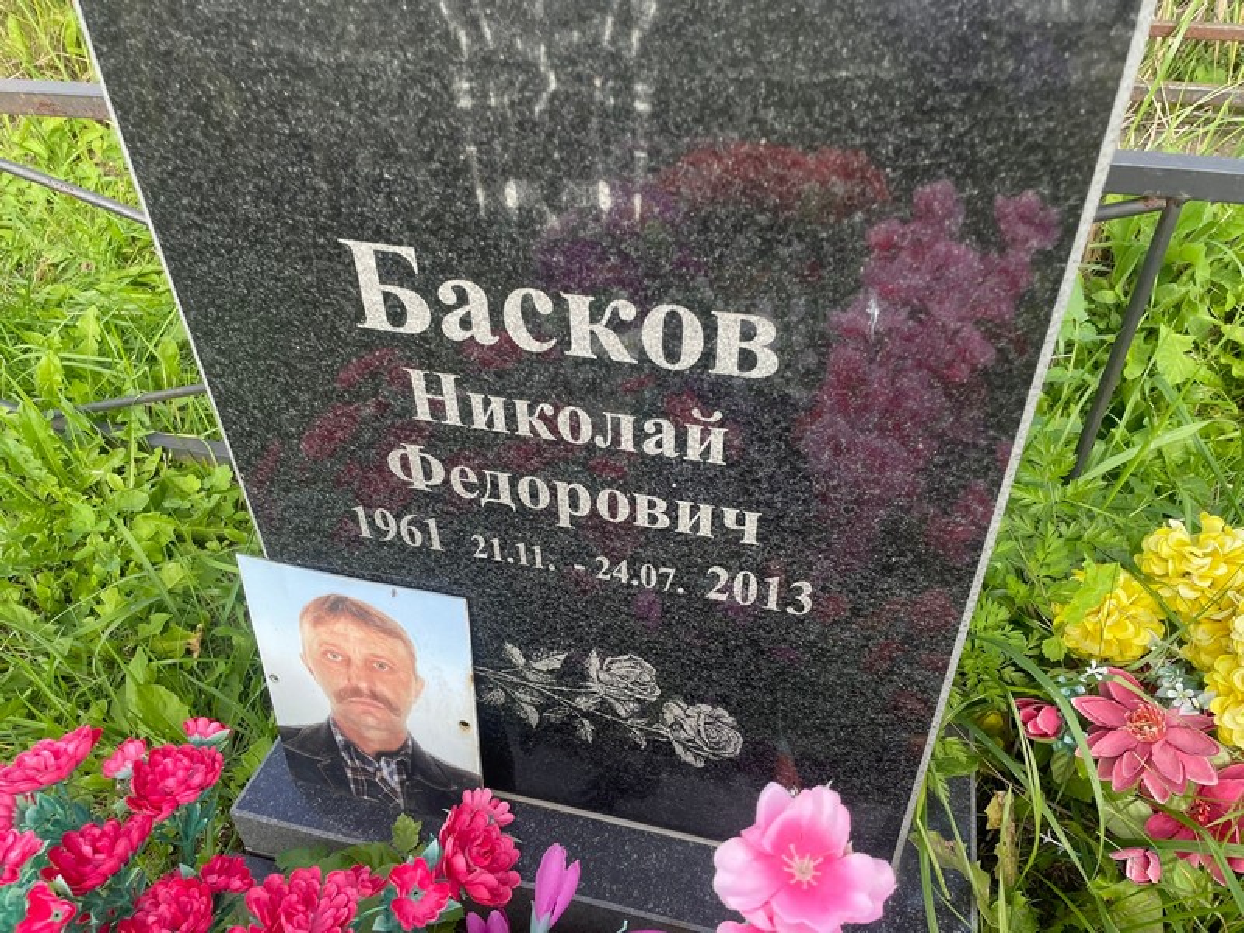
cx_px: 622
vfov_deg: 53.1
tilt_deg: -45.0
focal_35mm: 26
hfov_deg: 67.3
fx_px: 934
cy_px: 466
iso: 32
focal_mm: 4.2
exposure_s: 1/1147
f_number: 1.6
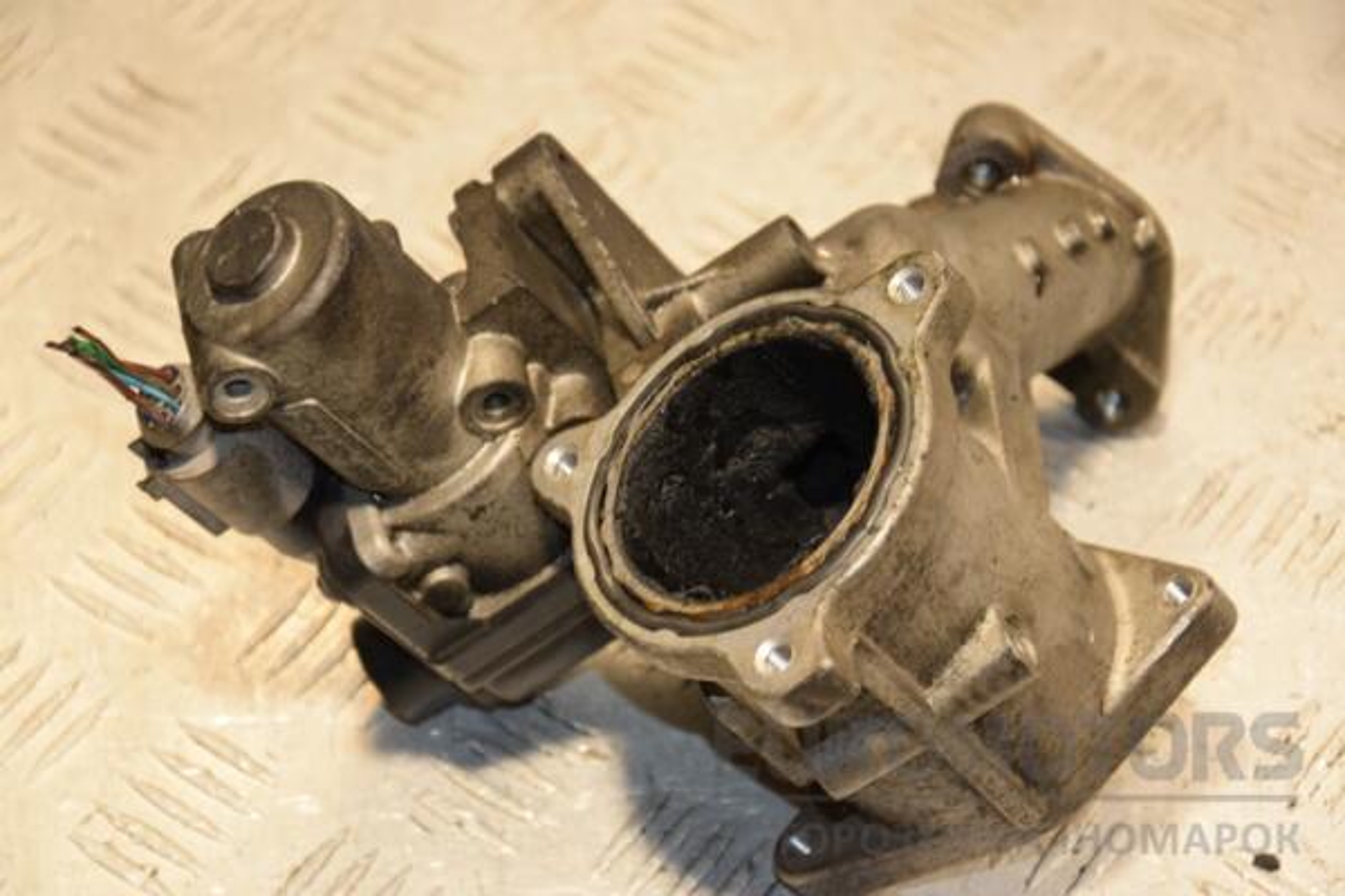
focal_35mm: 112
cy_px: 448
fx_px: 4203
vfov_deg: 12.2
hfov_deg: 18.2
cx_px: 672
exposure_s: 1/125
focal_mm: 75
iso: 800
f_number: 5.3
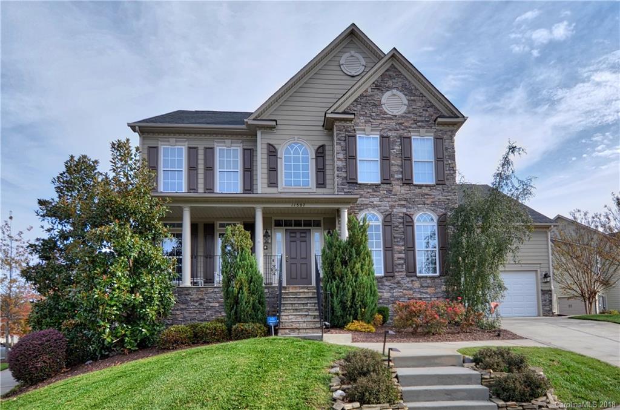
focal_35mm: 16
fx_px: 283
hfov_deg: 95.1
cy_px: 205
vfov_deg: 71.7
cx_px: 310
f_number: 2.8
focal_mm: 11
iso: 100
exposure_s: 1/800
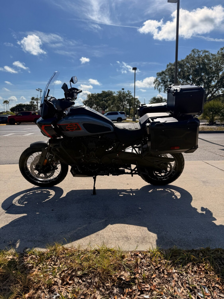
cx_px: 112
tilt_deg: -5.7
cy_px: 150
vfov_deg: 71.6
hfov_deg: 56.8
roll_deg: +2.4
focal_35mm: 24
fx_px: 207
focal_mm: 6.76
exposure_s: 1/9091
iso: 80
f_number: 1.78
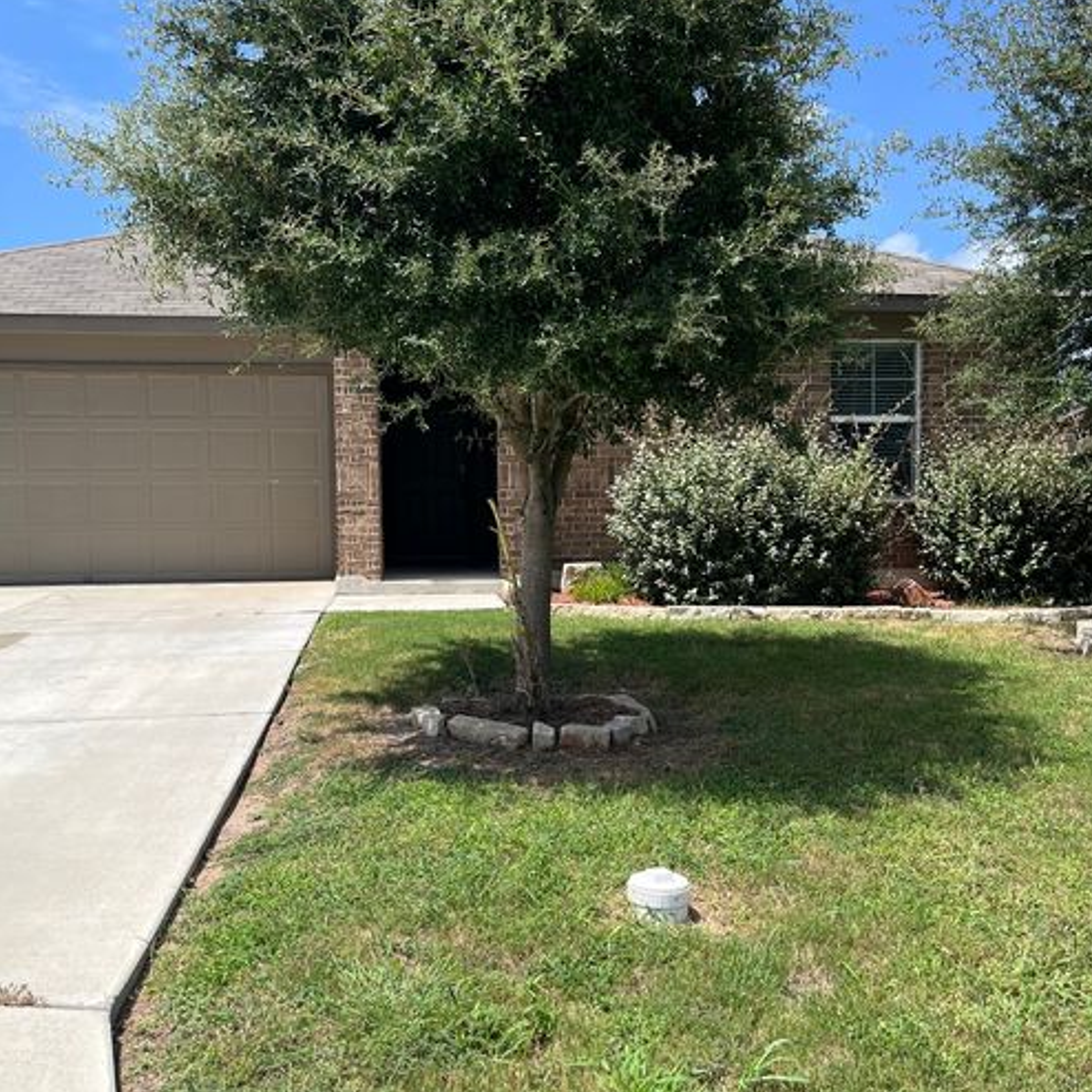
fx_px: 1106
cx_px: 548
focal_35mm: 31
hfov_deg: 52.5
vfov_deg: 52.5
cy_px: 565
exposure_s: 1/2358
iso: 50
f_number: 1.6
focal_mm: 5.1
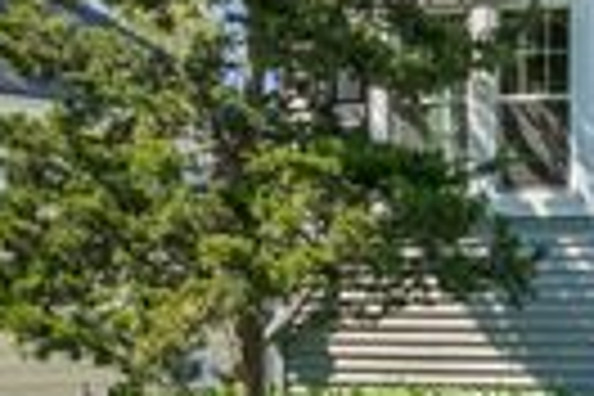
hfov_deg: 15.6
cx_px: 972
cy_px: 16
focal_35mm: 117
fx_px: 1930
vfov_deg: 11.6
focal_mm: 20.63
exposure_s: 1/200
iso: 200
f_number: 11
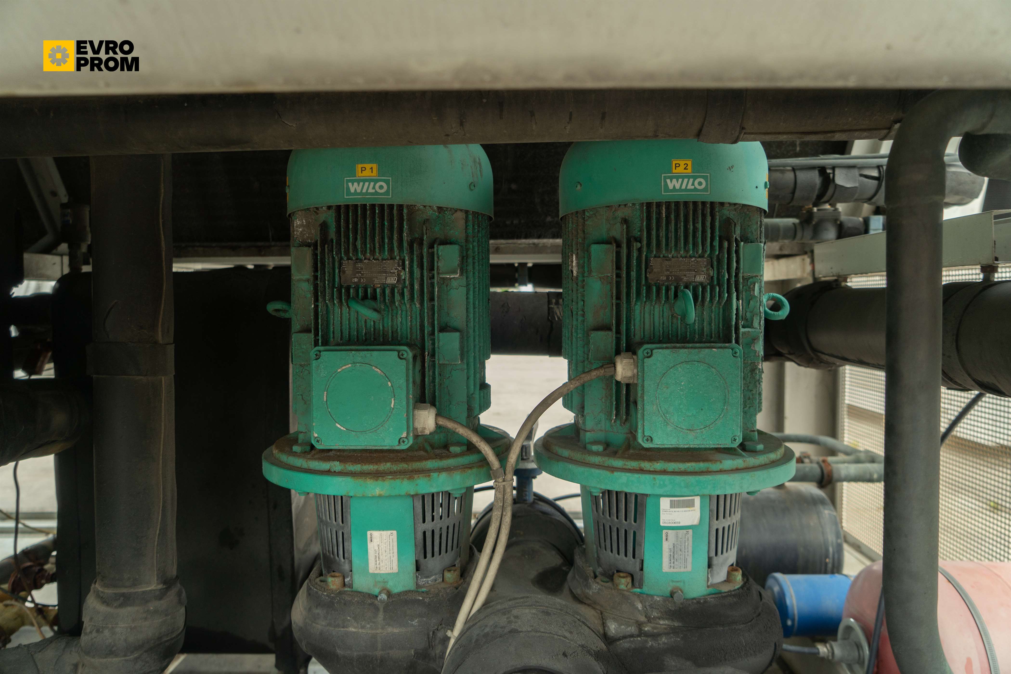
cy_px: 337
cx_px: 506
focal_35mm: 24
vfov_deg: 53.1
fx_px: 674
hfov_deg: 73.7
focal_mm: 24
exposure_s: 1/100
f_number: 4
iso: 250
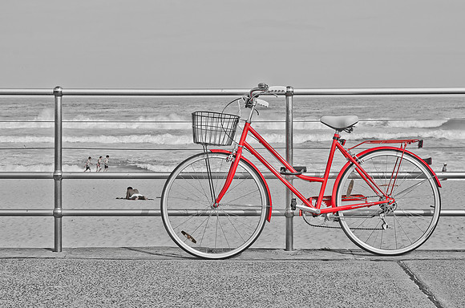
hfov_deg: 26.0
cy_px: 154
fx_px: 1005
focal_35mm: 78
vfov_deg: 17.4
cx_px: 232
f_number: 8
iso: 100
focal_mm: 52
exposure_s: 1/250
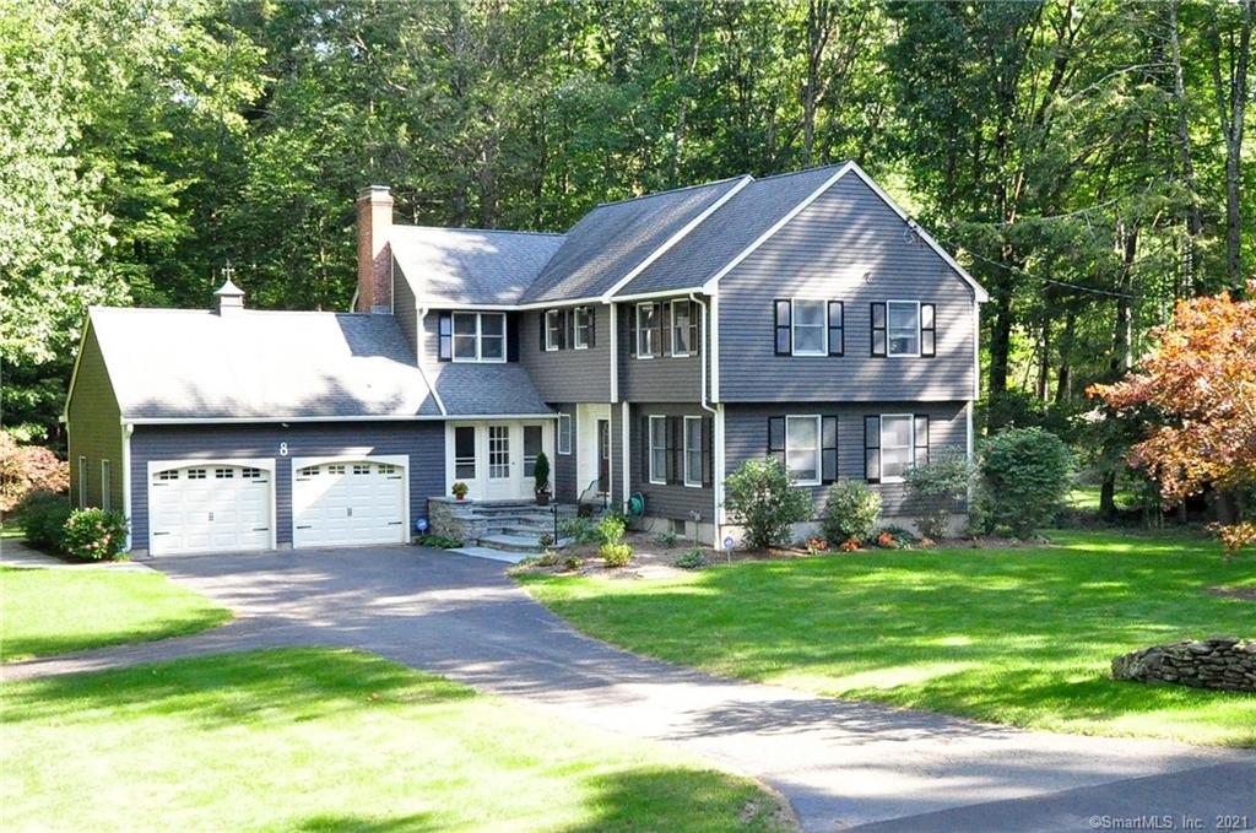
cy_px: 416
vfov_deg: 43.5
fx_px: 1045
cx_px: 628
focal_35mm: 30
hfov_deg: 62.0
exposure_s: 1/320
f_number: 8
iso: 2000
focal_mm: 20
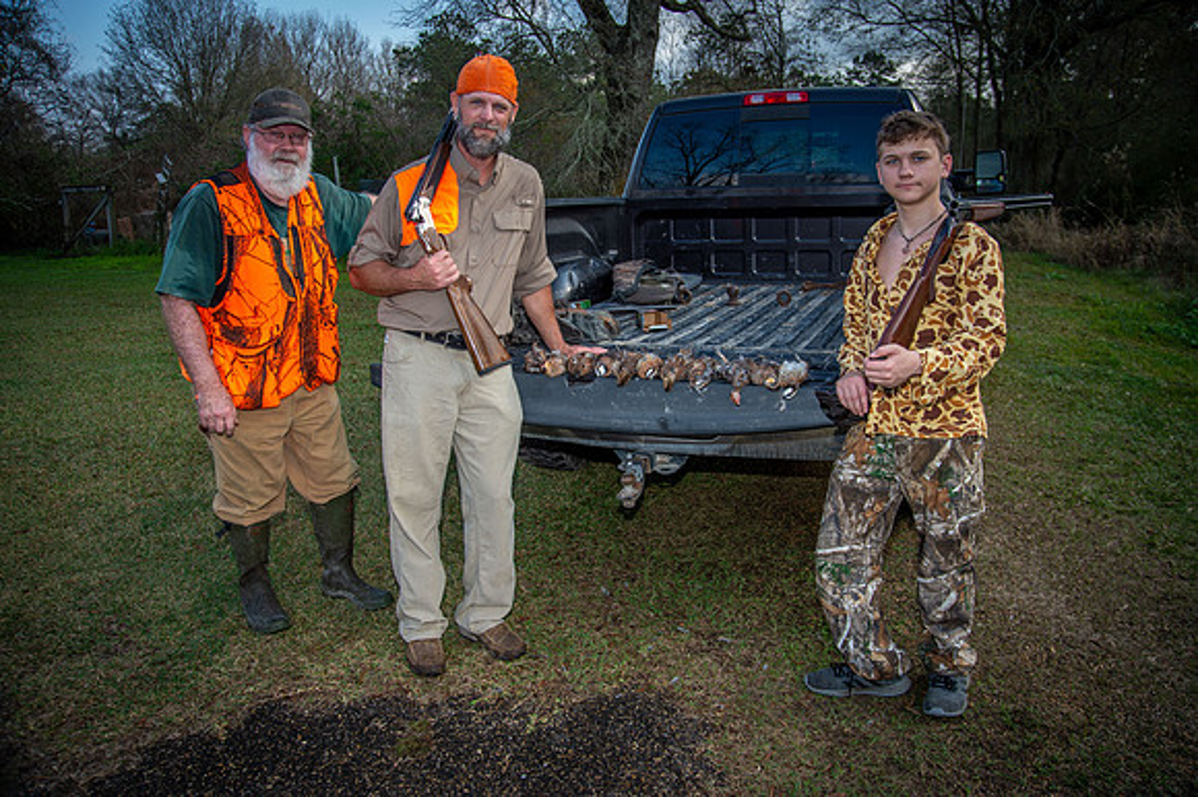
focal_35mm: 24
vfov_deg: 53.1
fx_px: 798
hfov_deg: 73.8
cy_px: 398
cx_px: 599
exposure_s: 1/200
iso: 250
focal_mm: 24
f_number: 7.1
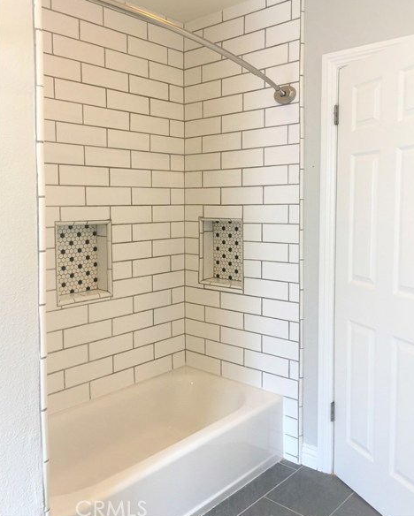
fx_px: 474
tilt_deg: -4.0
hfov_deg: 47.2
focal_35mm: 31
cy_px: 239
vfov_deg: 57.1
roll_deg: -1.0
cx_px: 210
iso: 32
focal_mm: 4.15
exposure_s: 1/30
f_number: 2.2
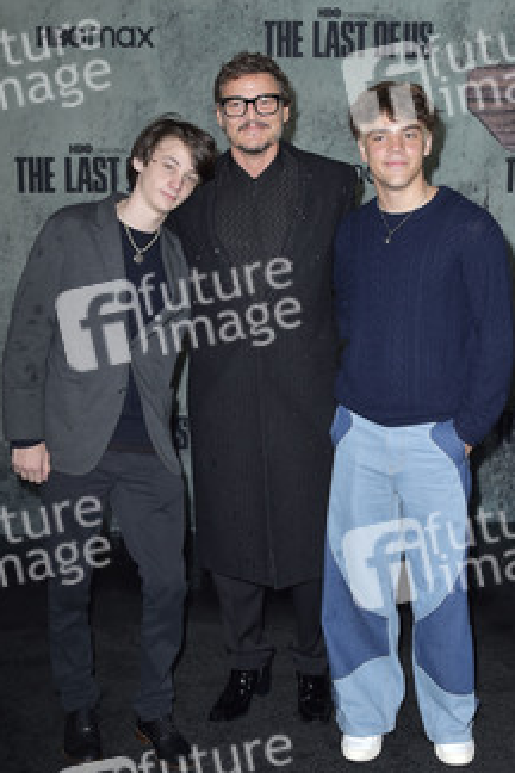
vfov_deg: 46.3
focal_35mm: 42
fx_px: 901
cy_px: 434
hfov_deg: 31.9
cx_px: 249
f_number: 6.3
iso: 640
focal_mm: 34
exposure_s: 1/250
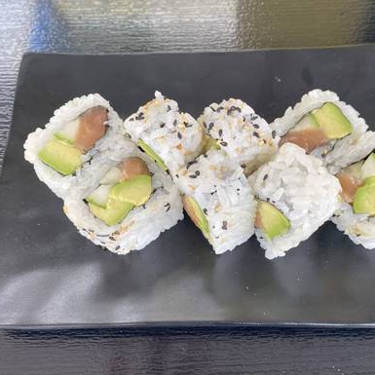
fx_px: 429
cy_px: 198
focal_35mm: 35
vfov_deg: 47.2
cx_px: 230
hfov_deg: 46.9
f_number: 1.8
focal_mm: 4.25
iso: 64
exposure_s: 1/122
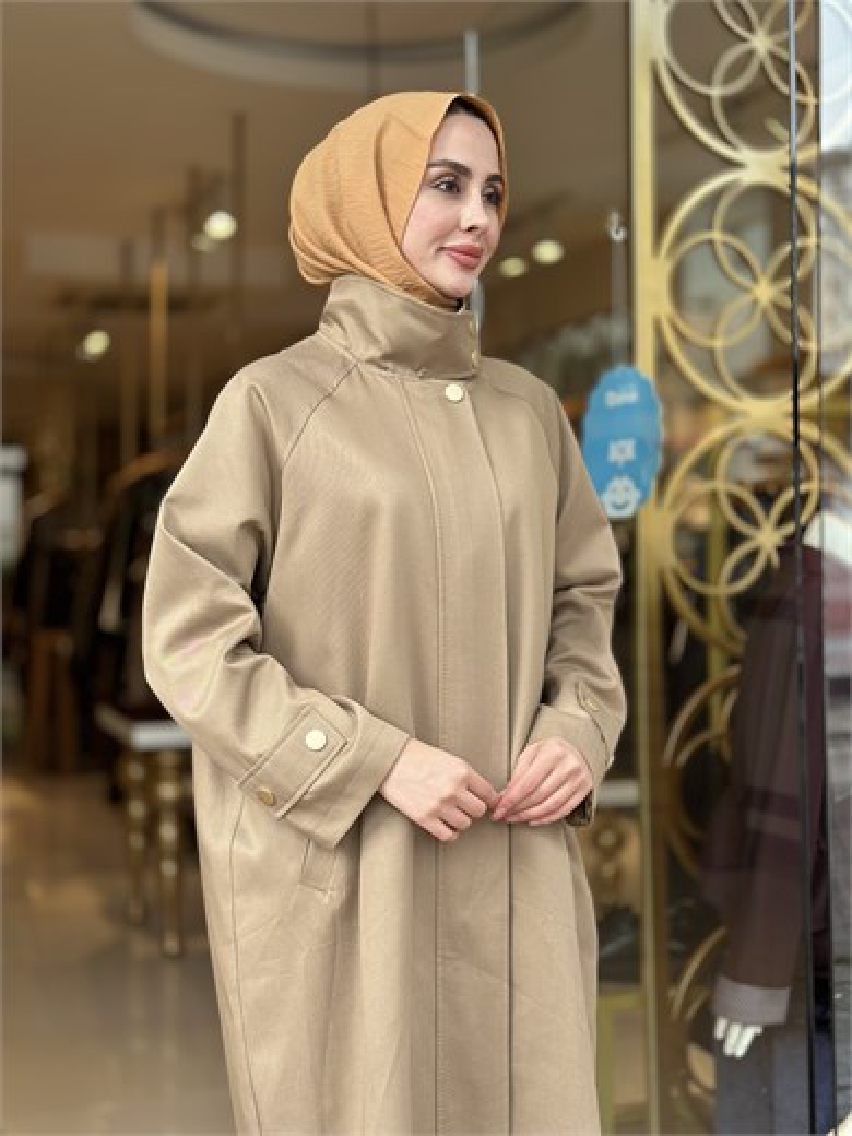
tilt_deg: -0.1
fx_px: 1575
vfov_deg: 39.7
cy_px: 568
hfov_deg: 30.3
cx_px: 426
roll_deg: -0.1
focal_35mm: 48
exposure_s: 1/373
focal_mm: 6.86
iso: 80
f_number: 1.78
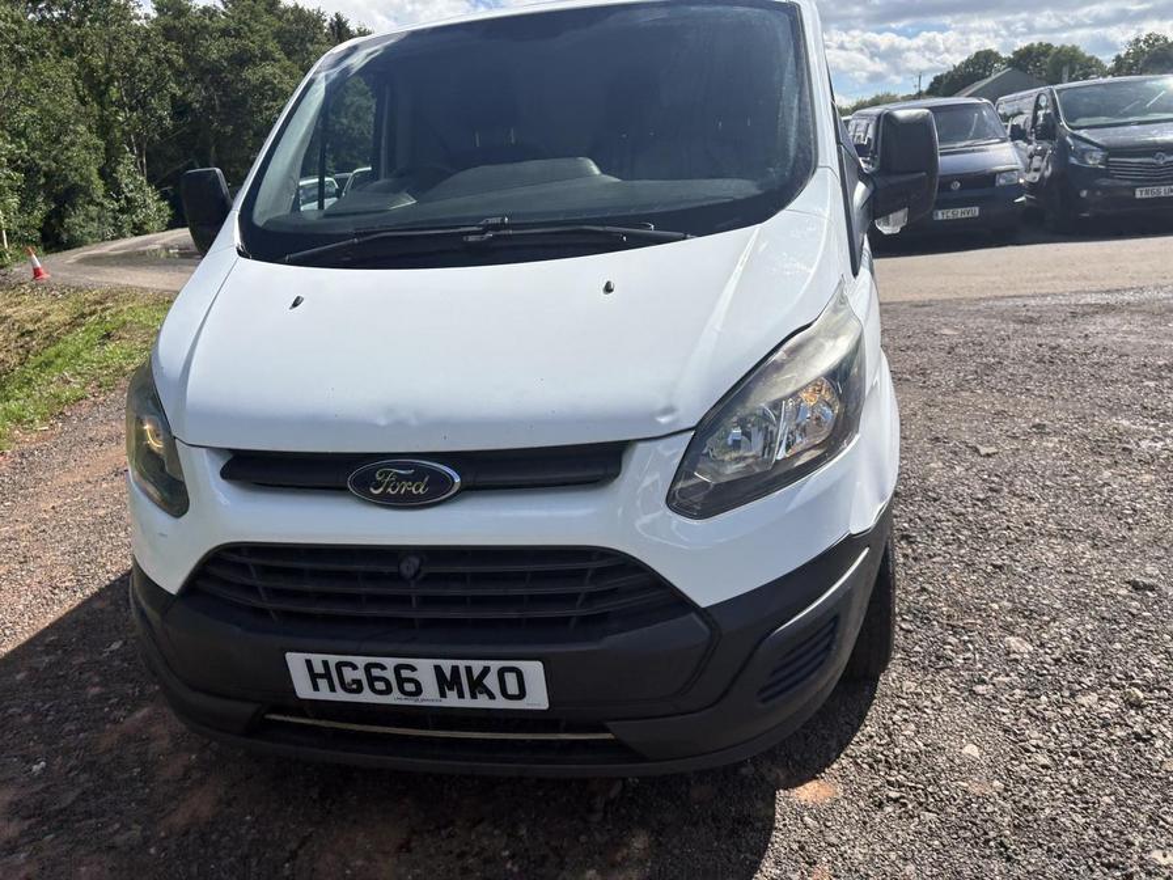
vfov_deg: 53.1
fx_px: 881
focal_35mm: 26
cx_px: 586
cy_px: 440
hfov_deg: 67.3
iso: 50
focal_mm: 5.96
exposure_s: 1/4329
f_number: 1.6
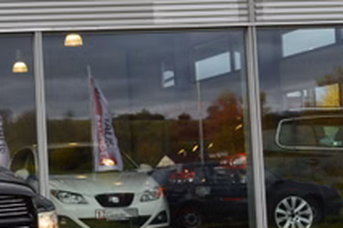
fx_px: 1072
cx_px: -163
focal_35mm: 112
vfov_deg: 12.2
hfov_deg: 16.6
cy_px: 109
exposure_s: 1/200
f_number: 10
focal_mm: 25
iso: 400
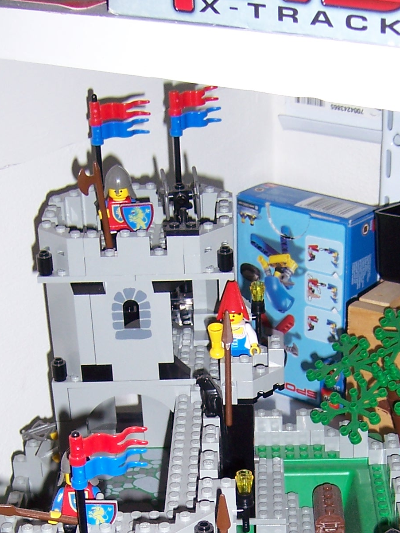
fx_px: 1186
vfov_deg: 24.4
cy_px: 513
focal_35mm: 77
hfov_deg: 19.1
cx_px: 263
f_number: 2.8
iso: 80
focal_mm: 6.2
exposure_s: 1/60
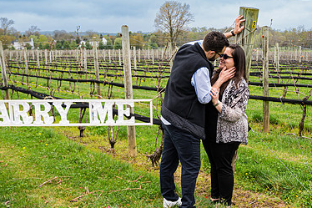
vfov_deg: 27.5
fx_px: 424
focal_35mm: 49
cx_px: 198
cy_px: 119
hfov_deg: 40.0
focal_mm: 29.5
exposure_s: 1/200
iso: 64
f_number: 4
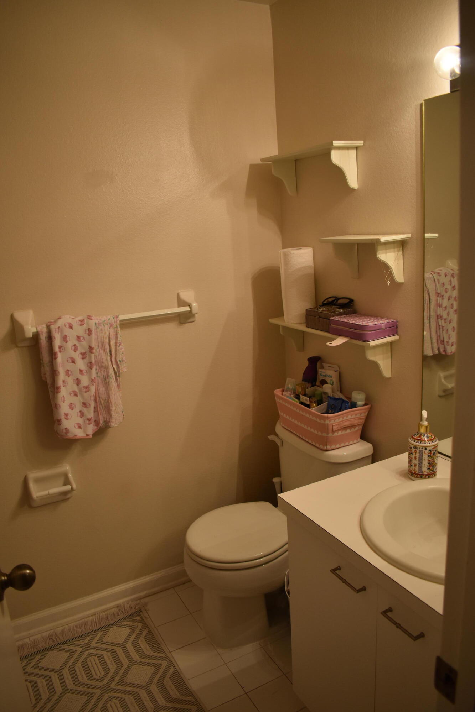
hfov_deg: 47.9
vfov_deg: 67.4
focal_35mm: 27
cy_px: 356
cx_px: 238
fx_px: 534
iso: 400
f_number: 4.5
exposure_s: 1/80
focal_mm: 18
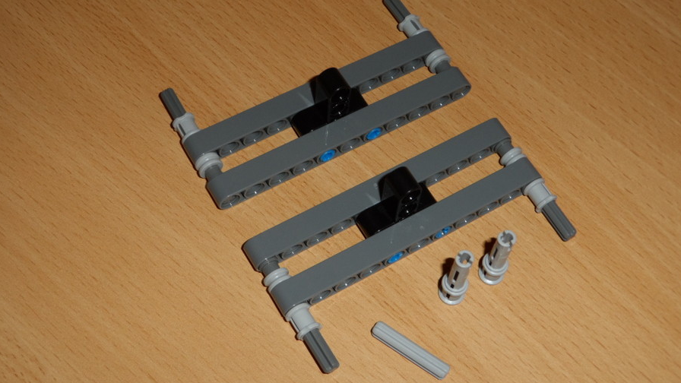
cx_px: 340
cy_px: 171
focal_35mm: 58
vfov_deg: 20.7
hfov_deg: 36.0
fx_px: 1047
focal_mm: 8.7
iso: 100
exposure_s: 1/45
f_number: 4
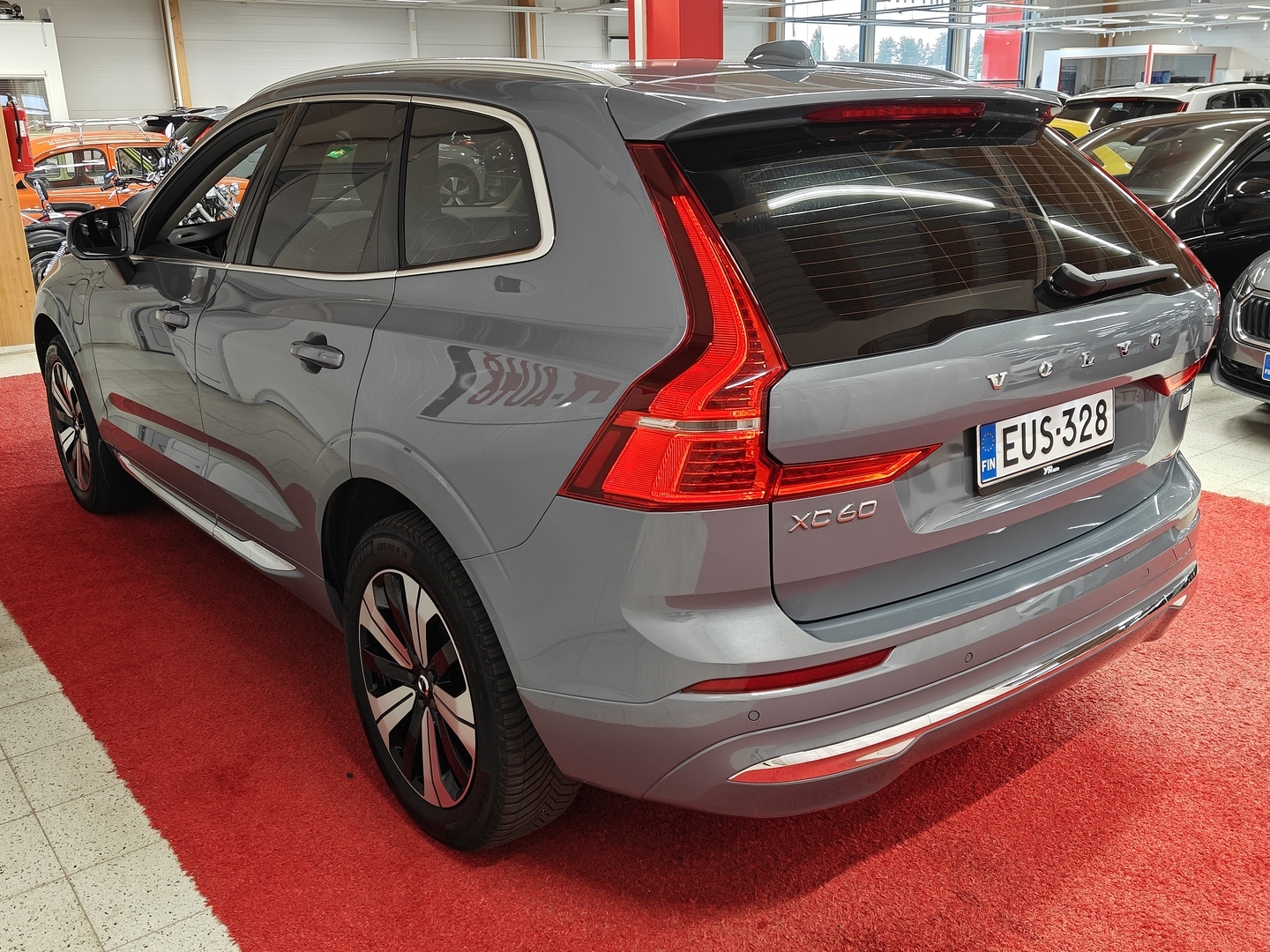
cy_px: 476
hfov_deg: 56.8
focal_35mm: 32
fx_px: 1174
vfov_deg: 44.2
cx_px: 635
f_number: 1.8
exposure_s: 1/50
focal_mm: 5.59
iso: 80
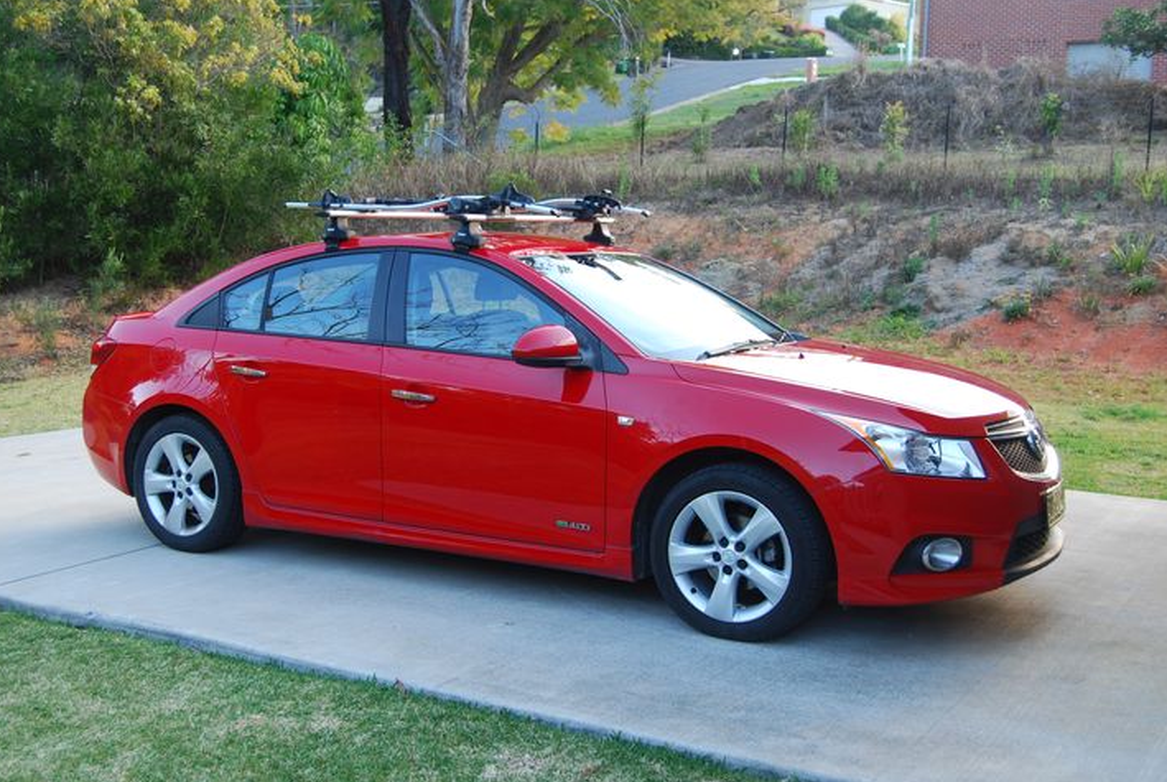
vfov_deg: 30.6
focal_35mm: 44
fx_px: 1428
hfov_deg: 44.4
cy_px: 357
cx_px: 535
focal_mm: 26
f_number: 4.5
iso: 200
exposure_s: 1/80
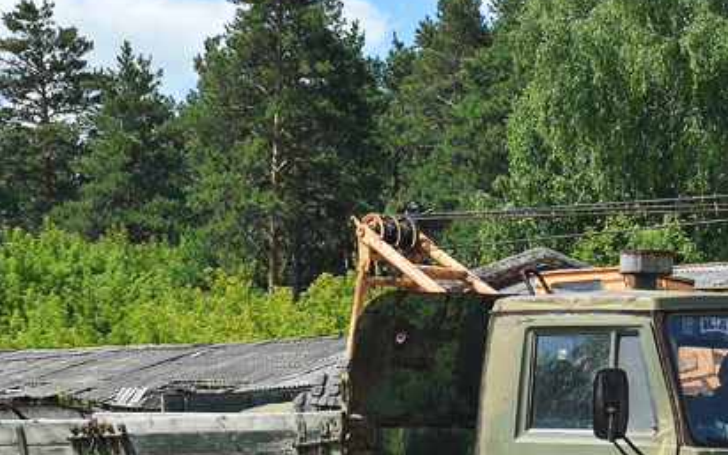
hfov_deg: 17.6
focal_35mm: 116
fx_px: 2302
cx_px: 721
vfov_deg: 11.3
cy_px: 372
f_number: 6.3
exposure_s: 1/800
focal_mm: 26
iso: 200
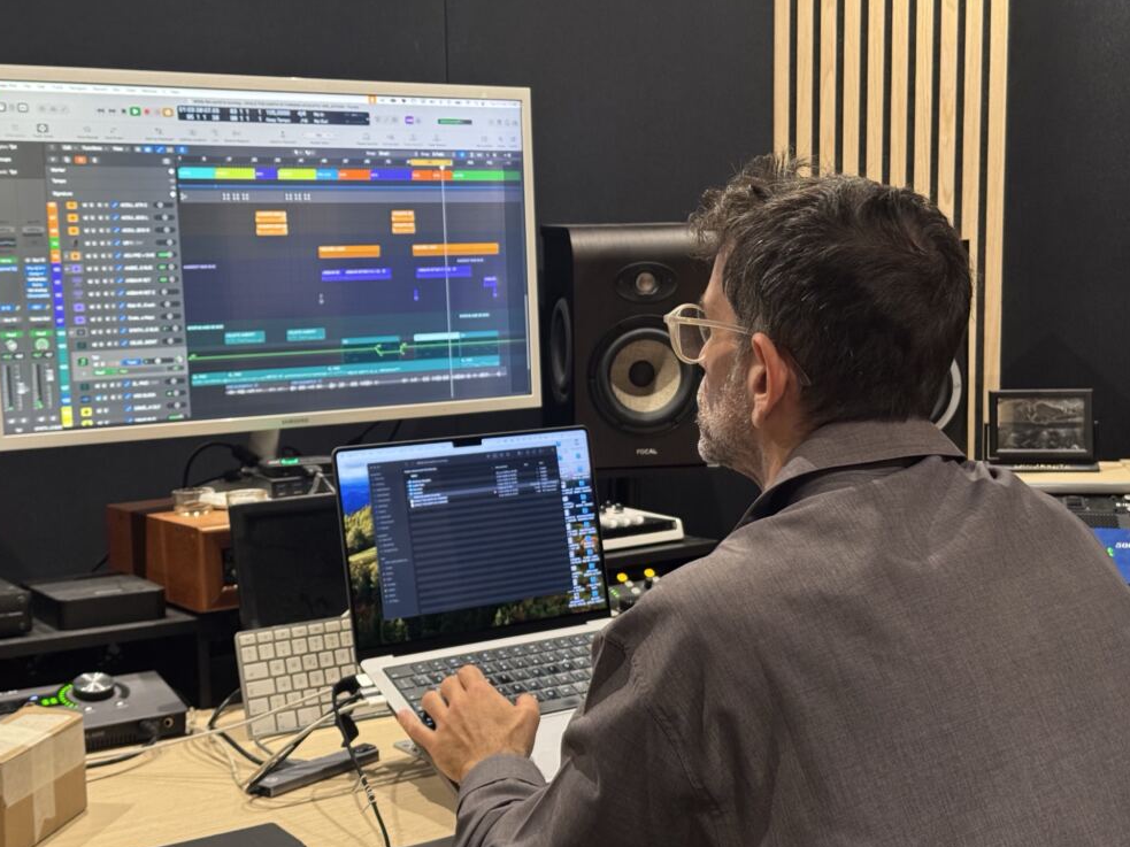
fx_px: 1632
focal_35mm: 50
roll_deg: +1.1
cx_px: 543
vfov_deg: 29.1
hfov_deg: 38.2
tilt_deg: -6.5
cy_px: 430
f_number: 1.78
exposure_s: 1/25
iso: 500
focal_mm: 6.76
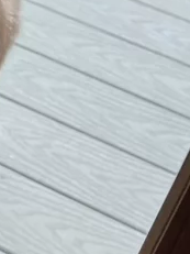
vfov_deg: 14.4
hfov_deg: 9.8
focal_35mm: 135
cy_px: -7
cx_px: -256
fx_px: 989
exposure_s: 1/666
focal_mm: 5.7
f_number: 1.5
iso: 50
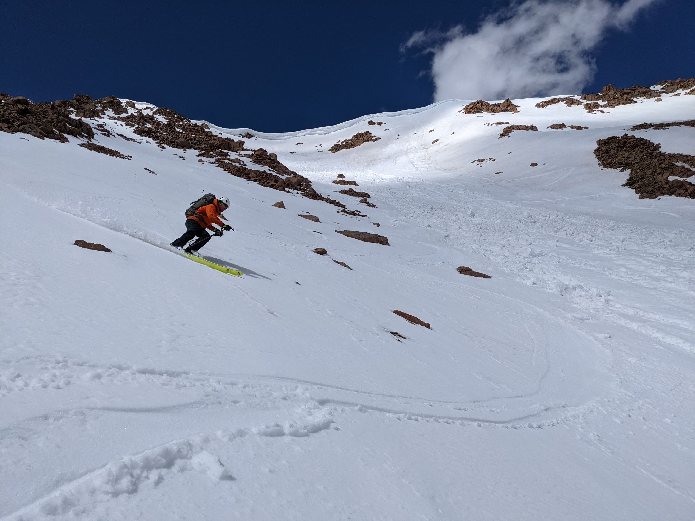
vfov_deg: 51.4
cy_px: 260
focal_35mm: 27
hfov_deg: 65.3
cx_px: 348
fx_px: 542
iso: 60
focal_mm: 4.38
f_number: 1.73
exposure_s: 1/11765
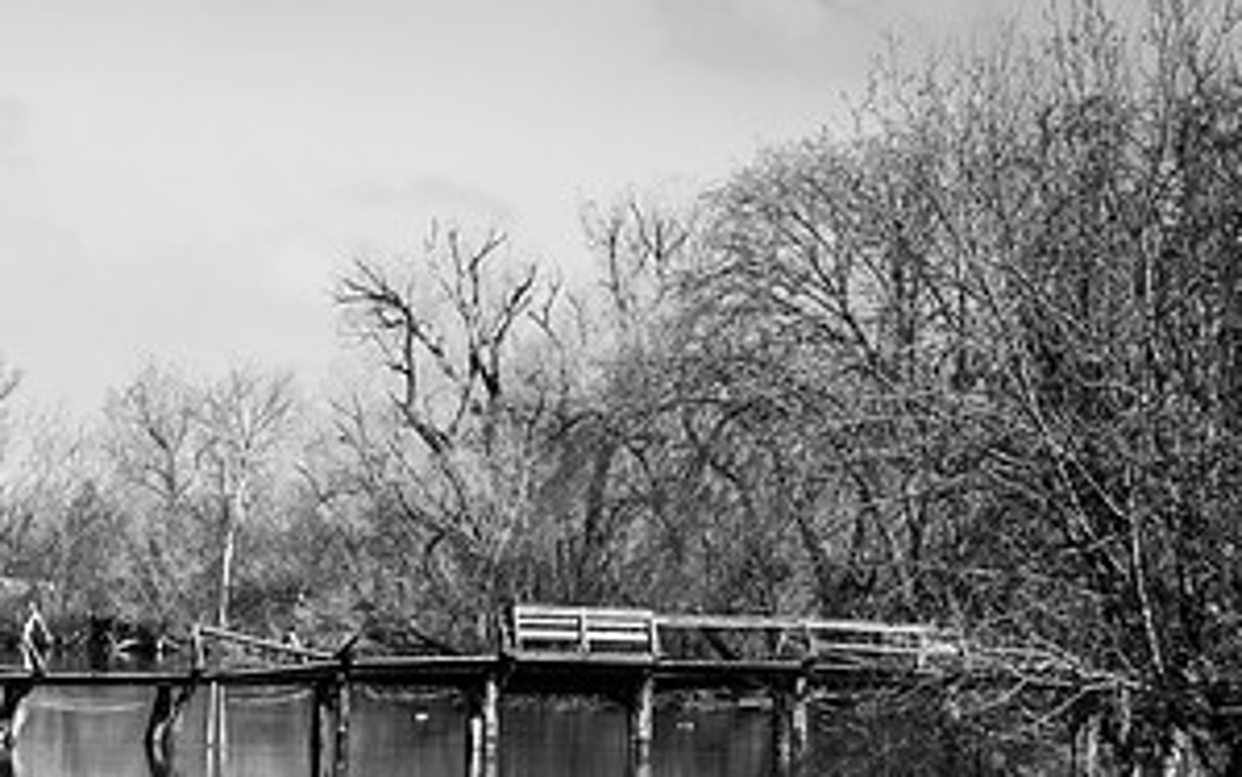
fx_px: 6229
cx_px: 237
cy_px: 684
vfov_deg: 7.1
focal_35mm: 184
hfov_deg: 11.3
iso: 200
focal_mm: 62
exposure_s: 1/50
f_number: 16
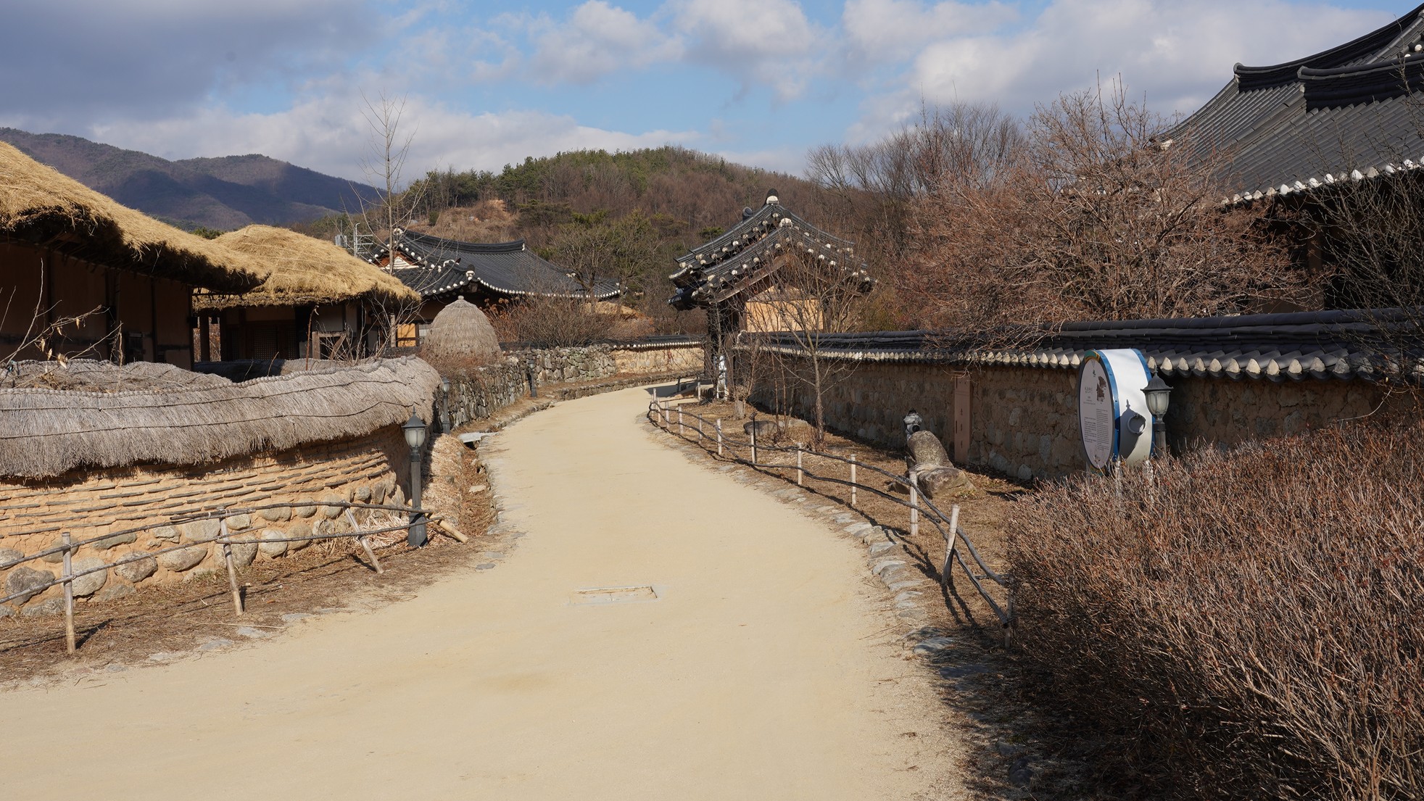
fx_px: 1208
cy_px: 321
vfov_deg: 36.6
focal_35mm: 32
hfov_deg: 61.0
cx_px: 713
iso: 100
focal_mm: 30
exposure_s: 1/100
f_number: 16
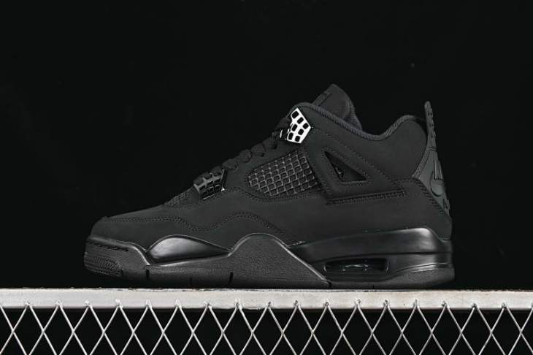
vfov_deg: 18.2
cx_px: 266
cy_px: 178
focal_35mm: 75
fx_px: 1110
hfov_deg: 27.0
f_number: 6.3
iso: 160
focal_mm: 50
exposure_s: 1/60
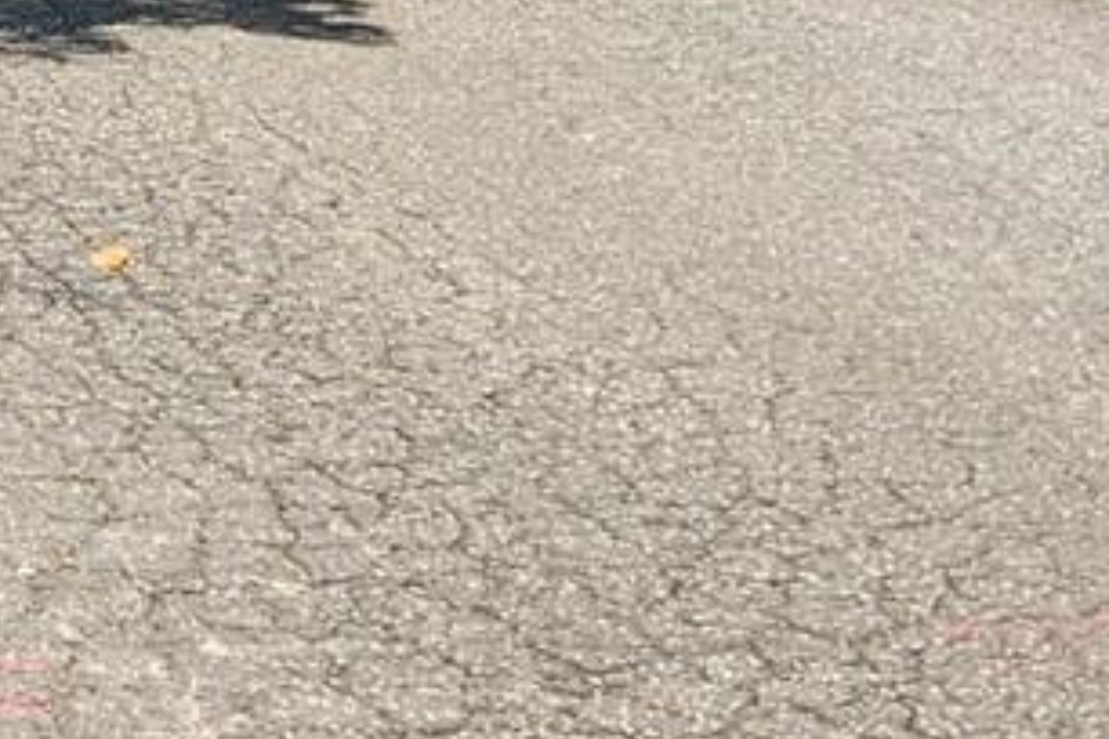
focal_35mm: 160
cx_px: -239
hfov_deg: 12.5
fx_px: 4929
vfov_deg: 8.4
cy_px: -442
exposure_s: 1/447
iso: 20
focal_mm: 5.4
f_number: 1.8
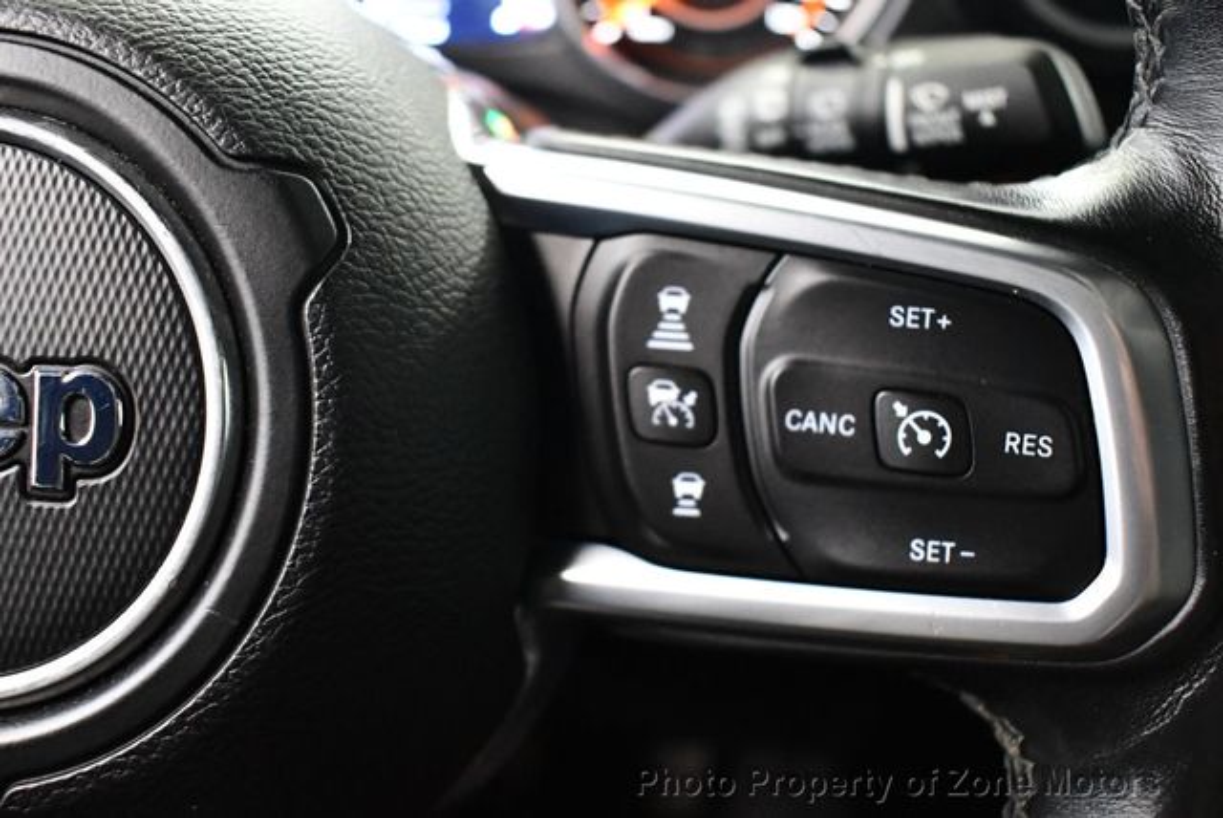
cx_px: 612
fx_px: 1224
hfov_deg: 53.1
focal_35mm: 36
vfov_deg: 36.9
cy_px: 409
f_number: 3.5
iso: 5600
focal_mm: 18
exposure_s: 1/60
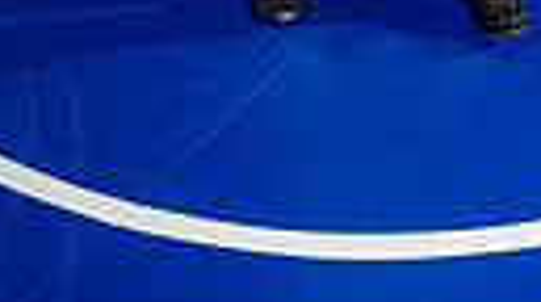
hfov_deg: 24.0
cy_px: -503
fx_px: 1260
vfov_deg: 10.8
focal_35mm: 88
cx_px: 411
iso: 125
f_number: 4
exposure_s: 1/250
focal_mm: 24
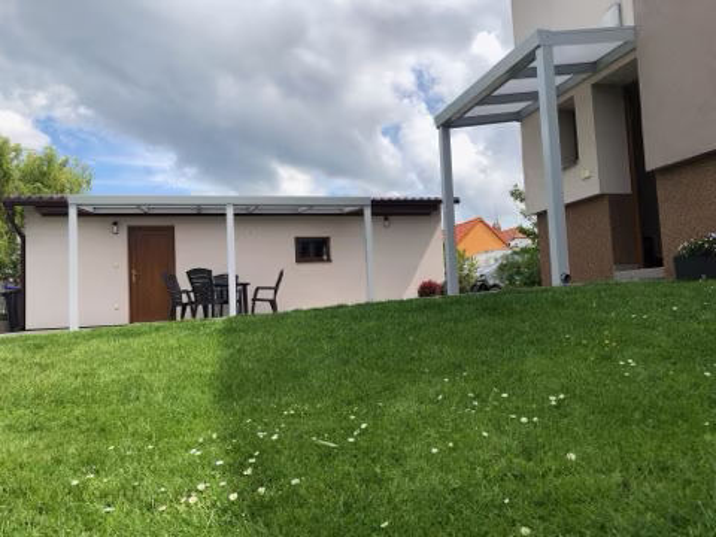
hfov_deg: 63.4
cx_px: 358
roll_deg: +3.0
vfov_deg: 49.7
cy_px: 268
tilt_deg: +4.2
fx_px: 579
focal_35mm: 28
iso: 20
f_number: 1.8
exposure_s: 1/1779
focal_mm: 3.99
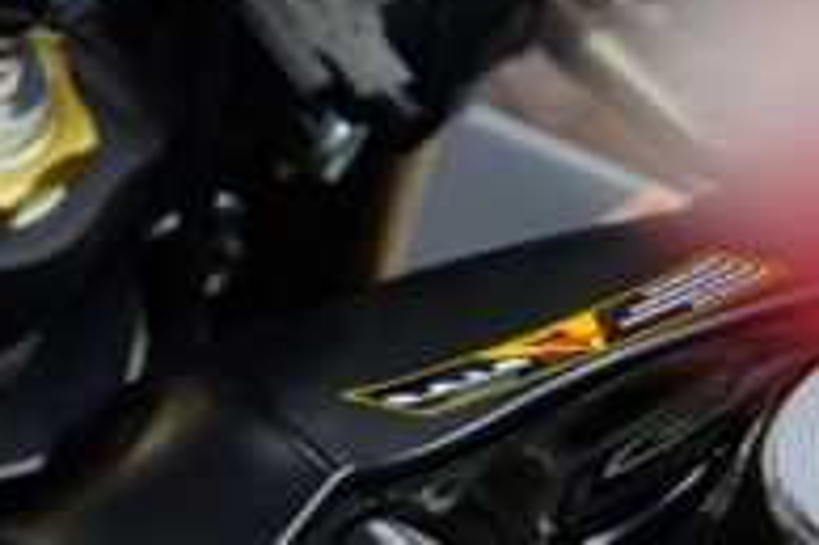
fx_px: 11274
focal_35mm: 496
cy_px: 152
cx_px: -186
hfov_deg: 4.1
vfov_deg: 2.8
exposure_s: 1/160
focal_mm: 120
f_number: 8
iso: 100
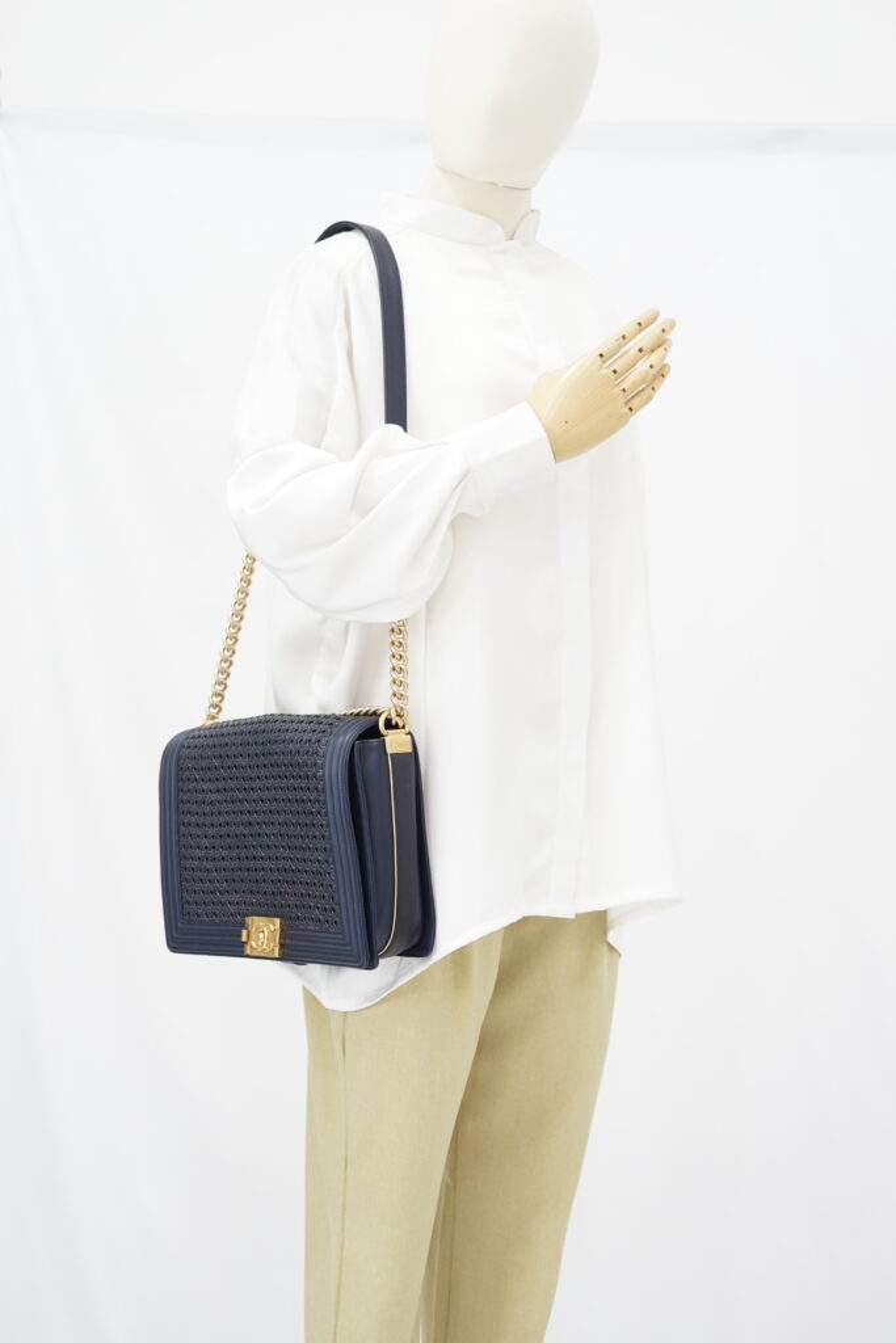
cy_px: 672
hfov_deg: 27.0
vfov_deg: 39.6
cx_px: 448
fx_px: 1866
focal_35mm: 50
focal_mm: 50
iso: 640
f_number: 6.3
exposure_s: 1/6
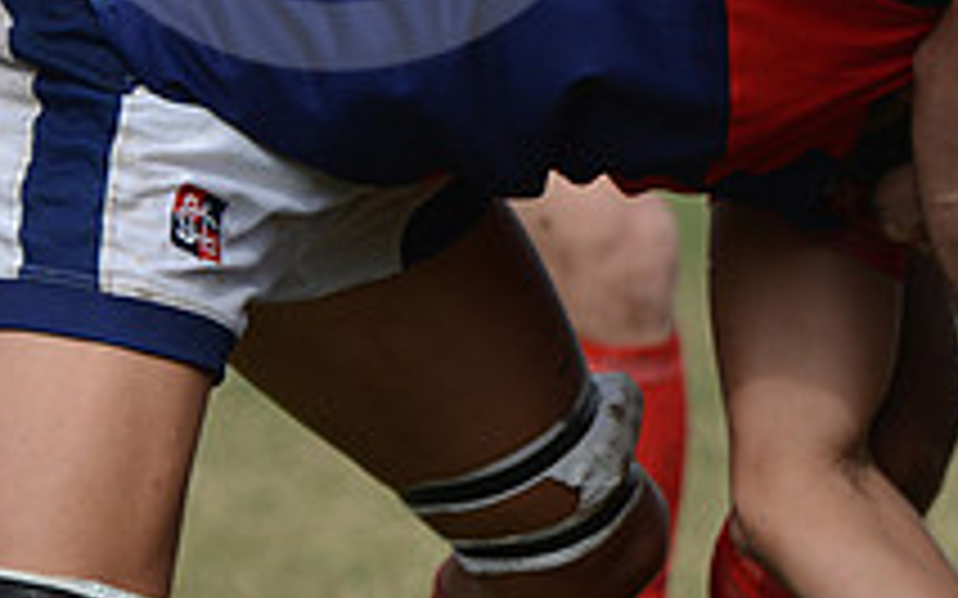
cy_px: -250
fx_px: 8692
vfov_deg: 3.9
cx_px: 1102
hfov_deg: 6.3
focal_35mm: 333
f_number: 4
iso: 320
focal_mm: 120
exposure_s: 1/1600
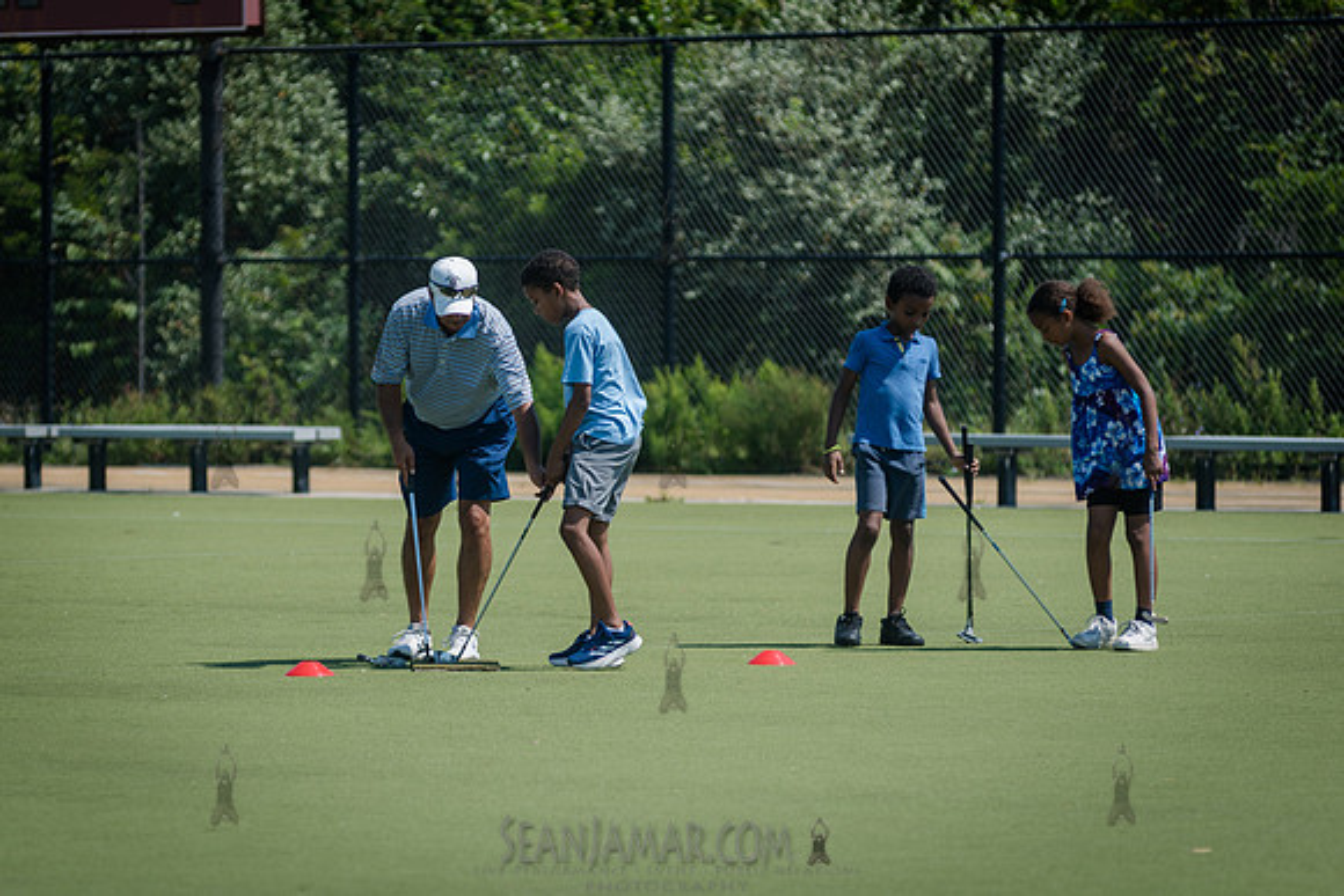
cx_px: 536
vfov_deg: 5.4
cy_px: 472
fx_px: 9423
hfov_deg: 8.2
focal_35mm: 252
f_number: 4
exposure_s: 1/1000
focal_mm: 200
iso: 100
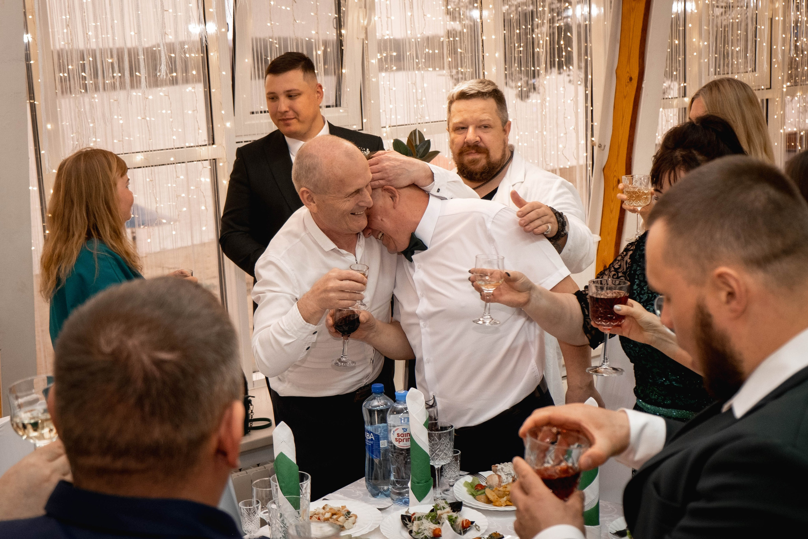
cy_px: 281
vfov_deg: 26.4
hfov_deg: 38.7
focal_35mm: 51
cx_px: 346
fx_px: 1146
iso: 1000
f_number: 3.2
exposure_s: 1/180
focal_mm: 25.4
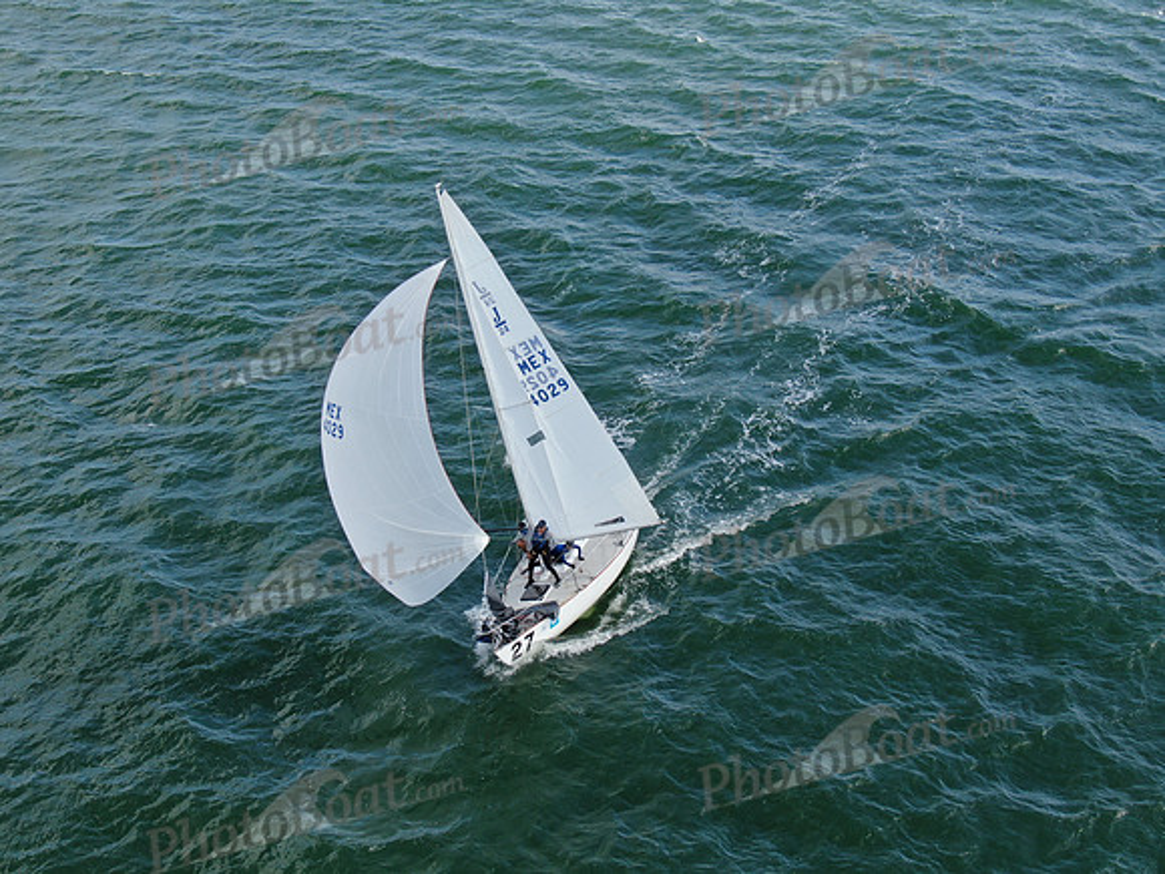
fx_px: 1615
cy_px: 437
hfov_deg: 39.7
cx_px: 582
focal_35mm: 48
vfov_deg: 30.3
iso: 100
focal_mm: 8.6
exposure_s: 1/400
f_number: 3.8
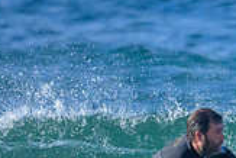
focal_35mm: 3919
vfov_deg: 0.4
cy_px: 238
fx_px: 25713
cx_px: 351
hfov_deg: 0.5
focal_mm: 800
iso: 2800
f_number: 6.3
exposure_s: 1/2000
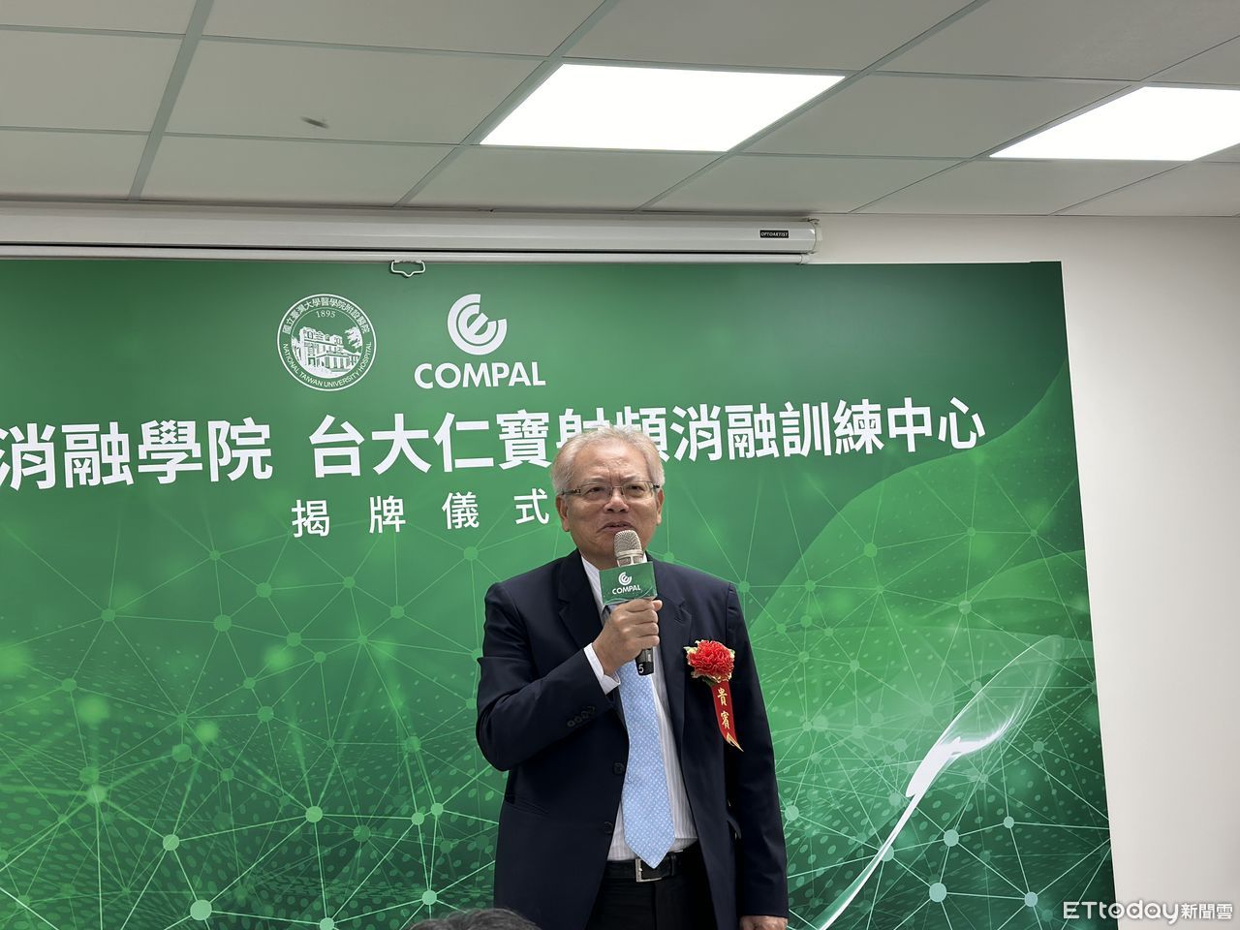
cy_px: 465
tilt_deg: +3.2
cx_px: 620
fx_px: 1719
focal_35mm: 48
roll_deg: +3.3
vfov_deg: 30.3
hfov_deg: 39.7
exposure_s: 1/120
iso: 100
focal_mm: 6.86
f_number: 1.78
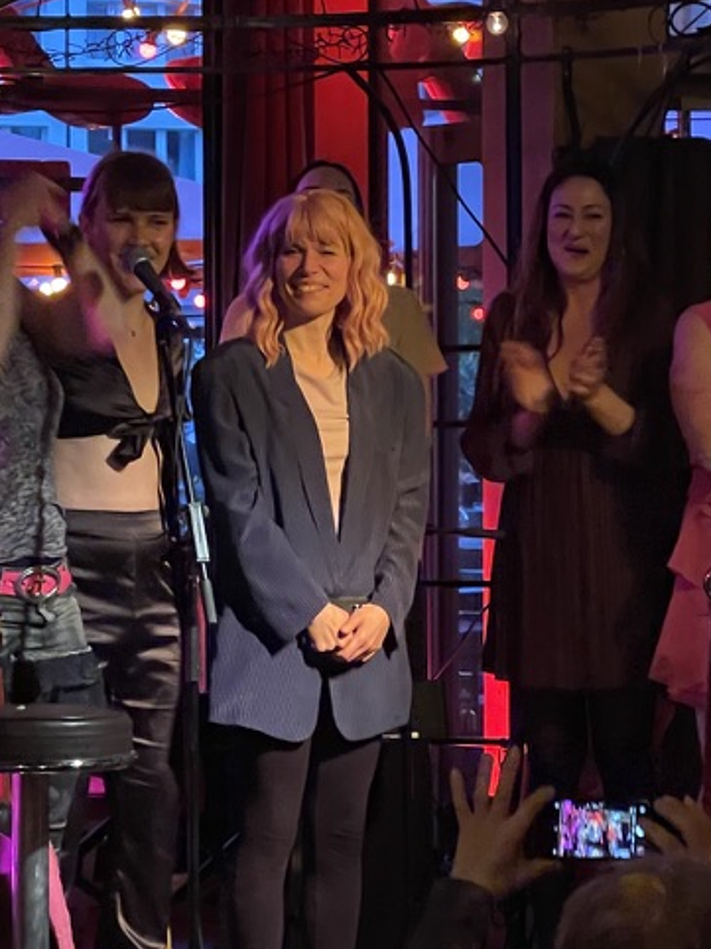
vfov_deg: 14.5
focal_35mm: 136
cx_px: 345
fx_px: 3728
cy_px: 437
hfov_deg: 10.9
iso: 1600
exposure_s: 1/30
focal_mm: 7.5
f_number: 2.2
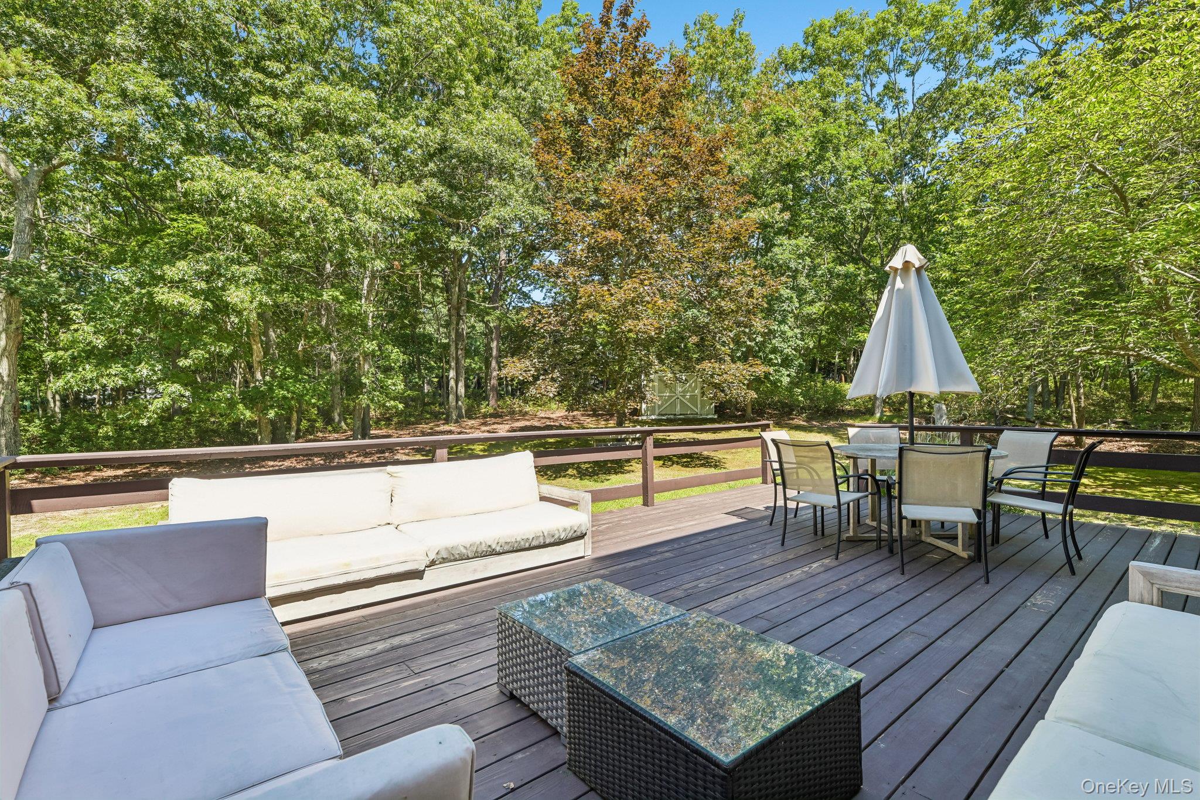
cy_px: 400
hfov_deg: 96.7
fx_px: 533
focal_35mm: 16
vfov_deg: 73.7
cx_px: 600
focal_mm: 16
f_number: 9
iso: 160
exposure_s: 1/100
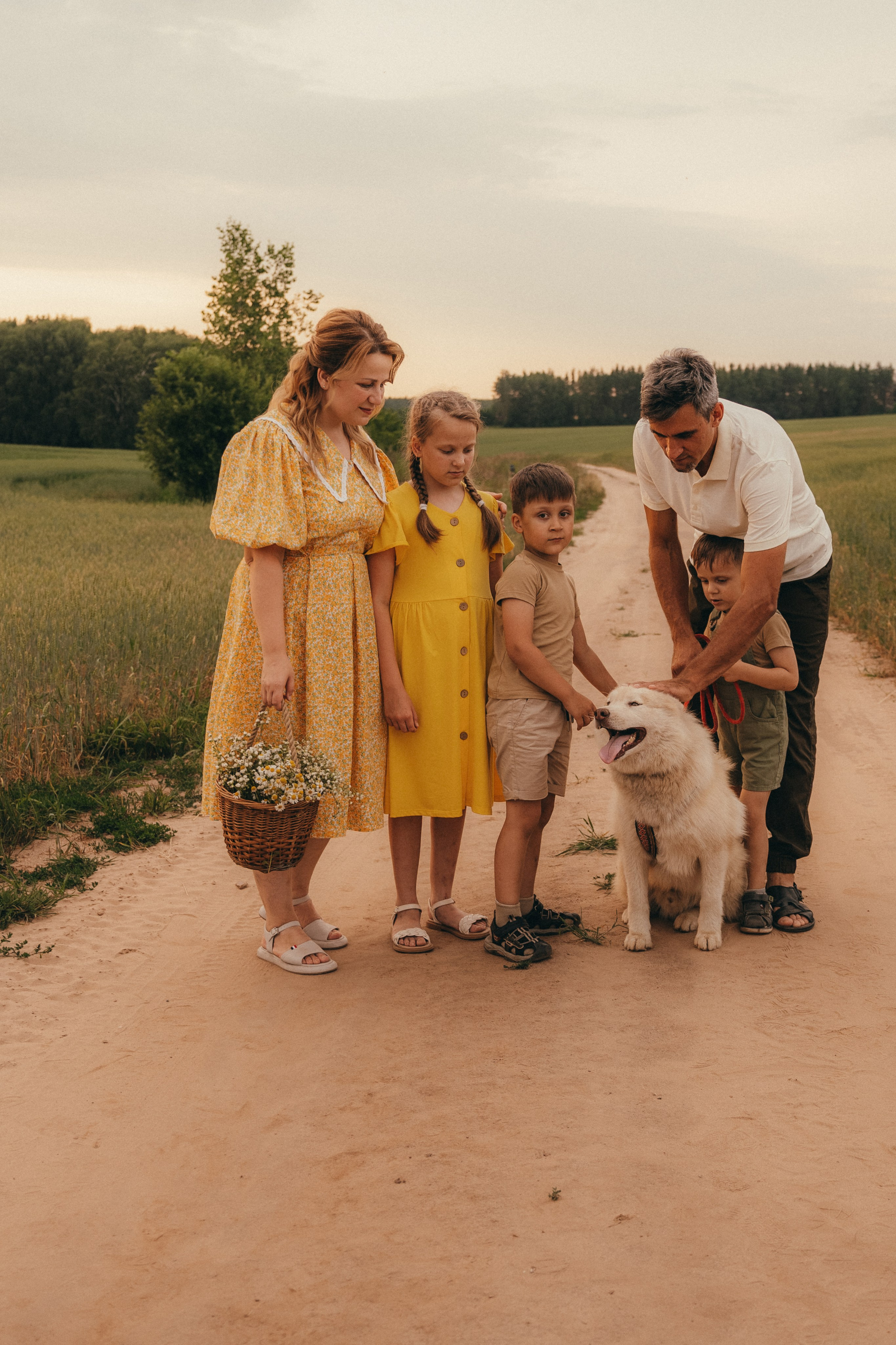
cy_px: 672
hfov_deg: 31.9
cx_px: 448
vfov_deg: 46.4
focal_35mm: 42
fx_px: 1568
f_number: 3.2
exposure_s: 1/320
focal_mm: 28
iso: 250
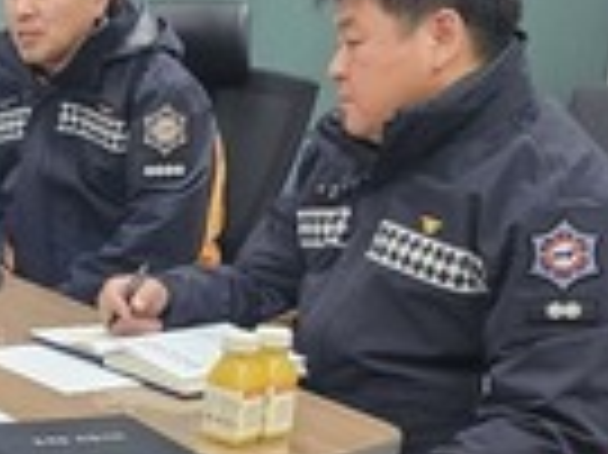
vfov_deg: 16.4
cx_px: -212
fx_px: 1562
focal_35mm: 89
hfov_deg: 20.0
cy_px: 407
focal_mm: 5
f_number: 1.8
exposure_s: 1/120
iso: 250
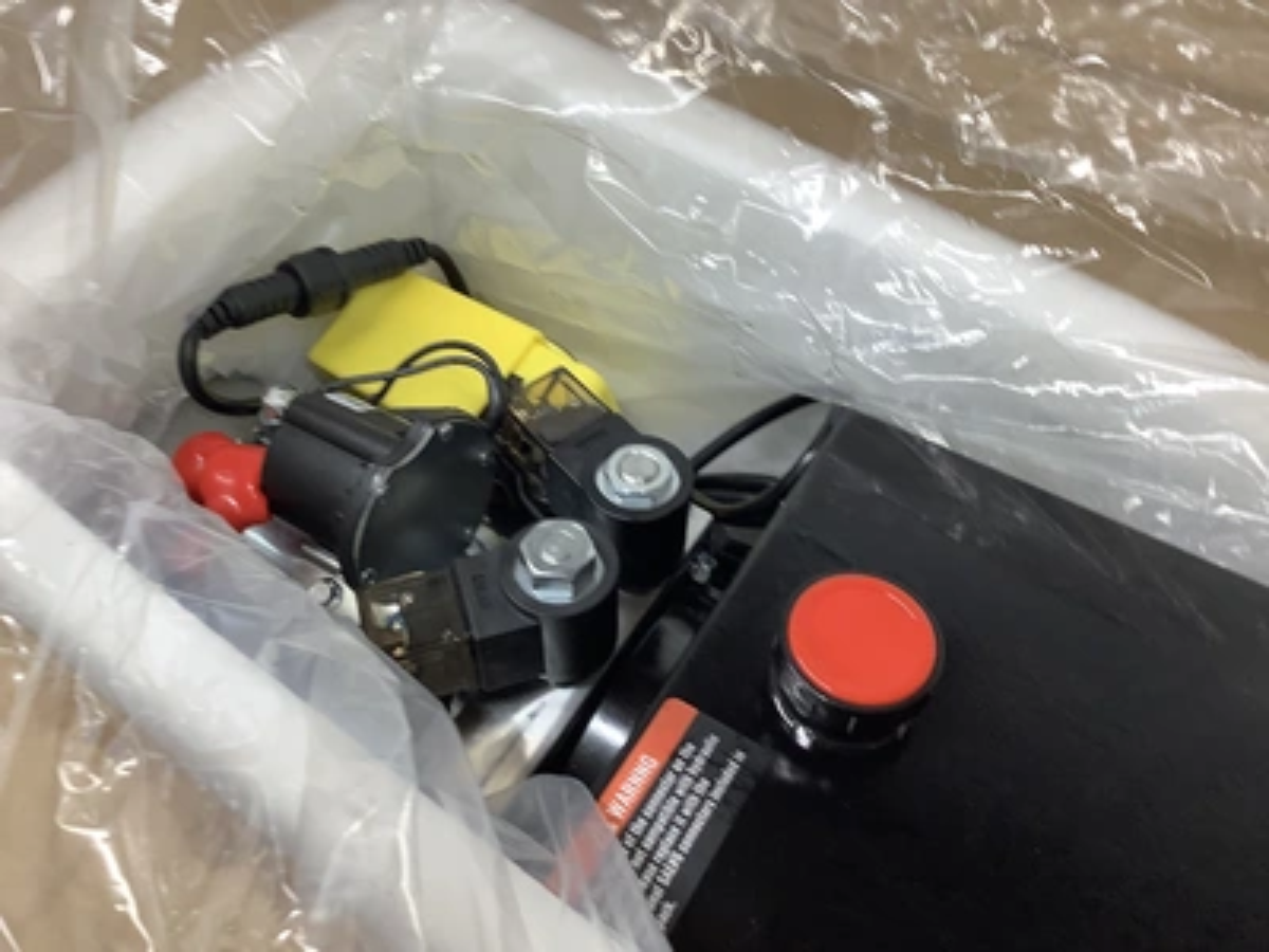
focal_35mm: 31
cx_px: 634
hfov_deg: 58.4
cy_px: 476
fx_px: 1136
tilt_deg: -58.4
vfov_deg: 45.4
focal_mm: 3.3
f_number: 2.4
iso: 50
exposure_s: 1/60
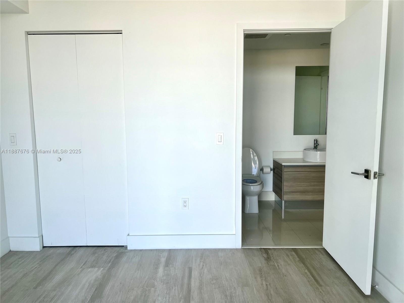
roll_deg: +0.4
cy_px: 152
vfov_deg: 53.1
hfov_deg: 67.3
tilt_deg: -6.6
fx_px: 303
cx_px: 202
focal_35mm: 26
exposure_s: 1/121
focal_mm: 5.7
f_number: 1.5
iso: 80
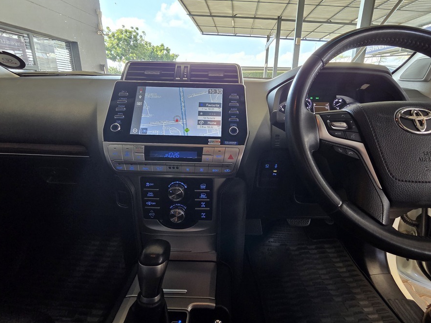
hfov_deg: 98.1
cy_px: 145
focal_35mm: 15
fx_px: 187
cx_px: 227
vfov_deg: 81.5
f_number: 2.2
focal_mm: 2.2
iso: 200
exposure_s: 1/100
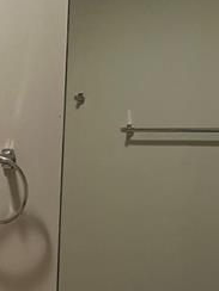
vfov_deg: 23.4
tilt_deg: -9.7
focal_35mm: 82
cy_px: 243
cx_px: -105
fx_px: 692
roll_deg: -1.2
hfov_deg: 16.5
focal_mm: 5.7
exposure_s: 1/60
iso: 320
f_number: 1.5
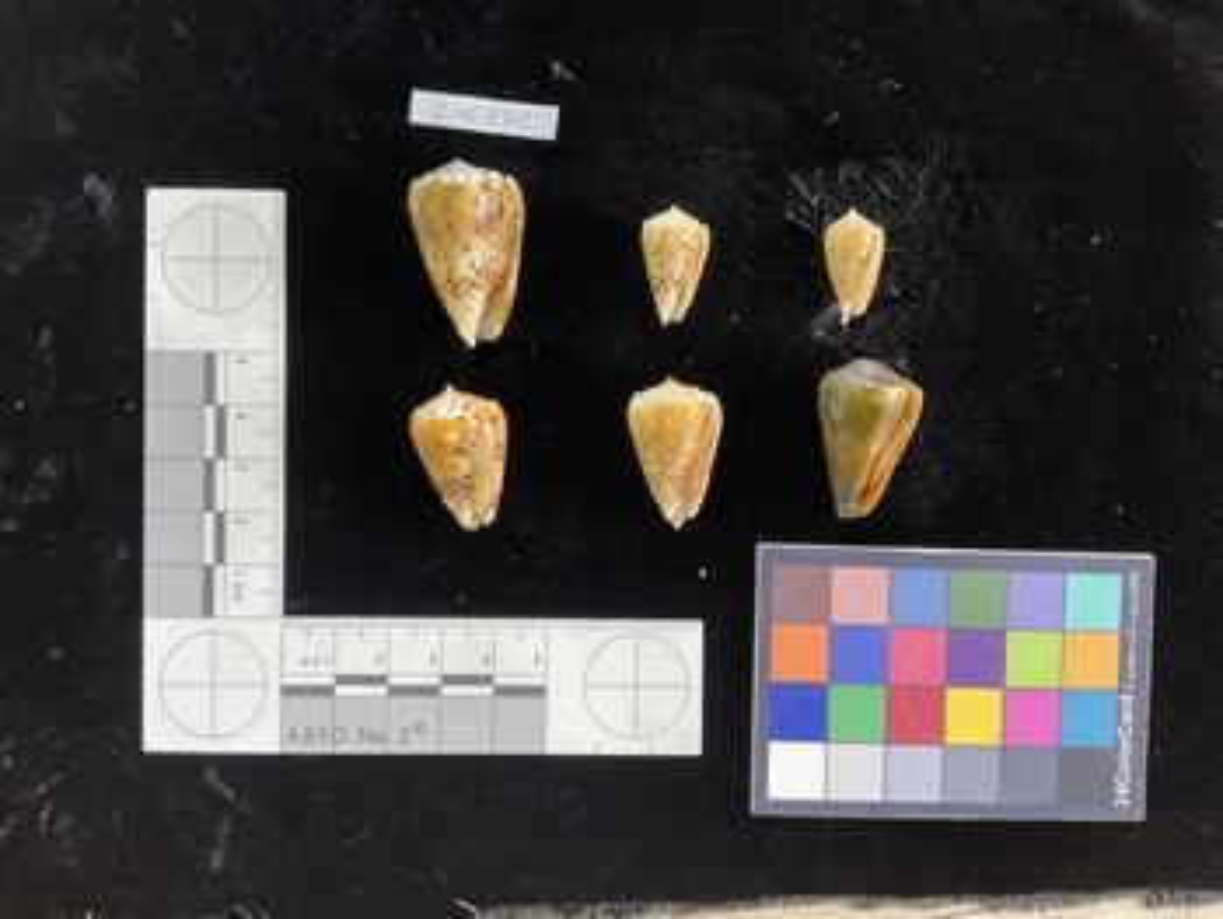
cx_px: 612
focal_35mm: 29
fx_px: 1025
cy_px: 460
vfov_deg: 48.3
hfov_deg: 61.6
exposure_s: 1/50
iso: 100
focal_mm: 3
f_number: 1.8
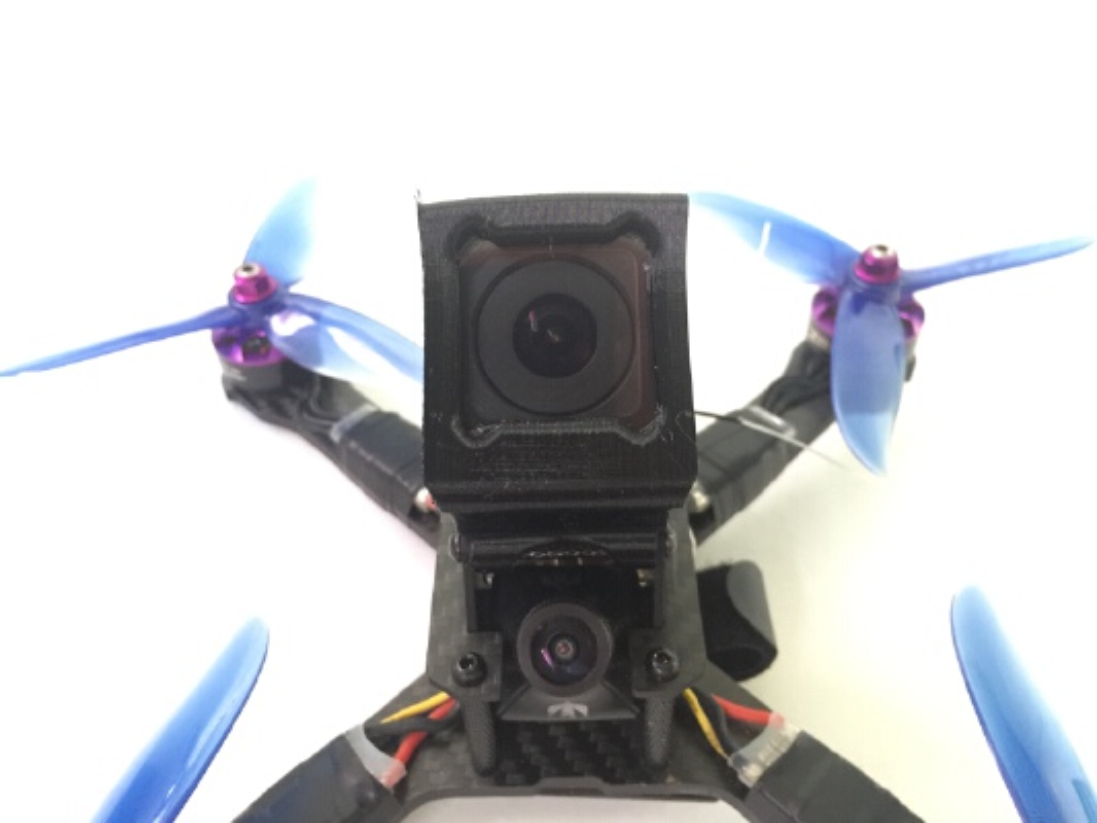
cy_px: 412
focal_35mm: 29
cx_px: 548
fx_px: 919
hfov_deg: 61.6
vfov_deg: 48.2
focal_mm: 4.15
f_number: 2.2
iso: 125
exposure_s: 1/8
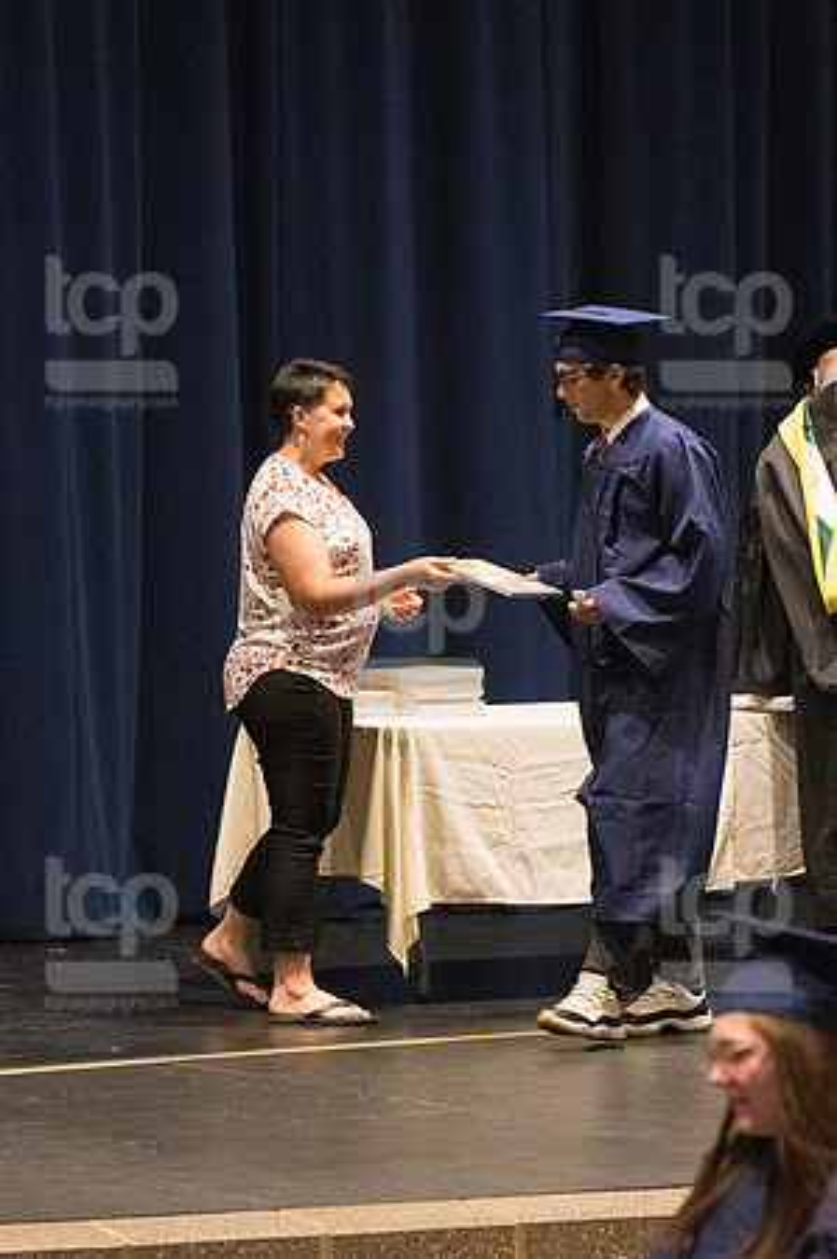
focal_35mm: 183
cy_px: 630
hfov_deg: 7.5
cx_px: 418
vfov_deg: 11.2
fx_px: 6396
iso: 8000
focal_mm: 122
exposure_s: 1/250
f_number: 4.5
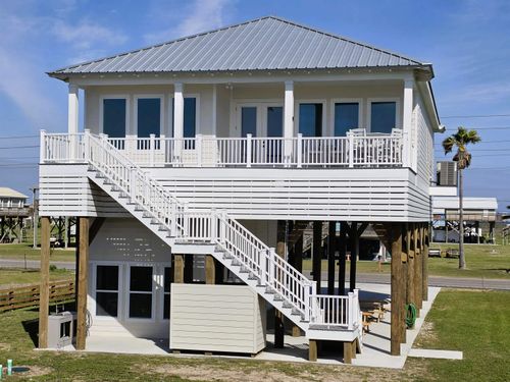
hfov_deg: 31.2
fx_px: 913
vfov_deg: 23.7
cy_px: 191
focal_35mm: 62
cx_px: 255
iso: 32
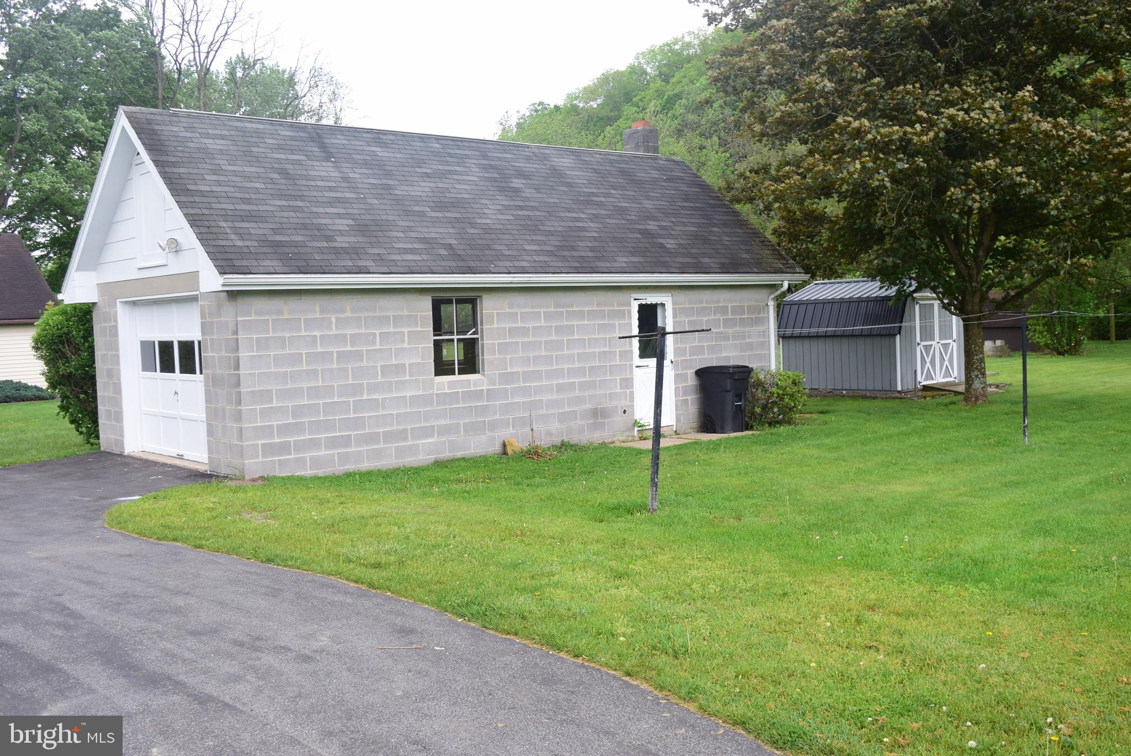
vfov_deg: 36.9
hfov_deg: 53.1
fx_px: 1132
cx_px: 566
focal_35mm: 36
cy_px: 378
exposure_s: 1/200
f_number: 7.1
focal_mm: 24
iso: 250
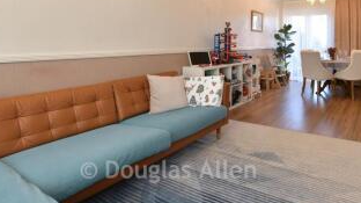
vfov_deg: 45.4
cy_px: 44
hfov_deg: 72.4
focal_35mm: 24
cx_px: 259
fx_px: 230
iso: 200
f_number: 8
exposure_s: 1/8
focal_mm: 10
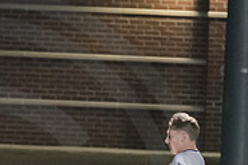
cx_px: 57
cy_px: 269
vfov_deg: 1.2
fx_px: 7578
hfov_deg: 1.9
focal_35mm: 1101
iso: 2500
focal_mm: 200
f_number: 2.8
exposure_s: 1/500
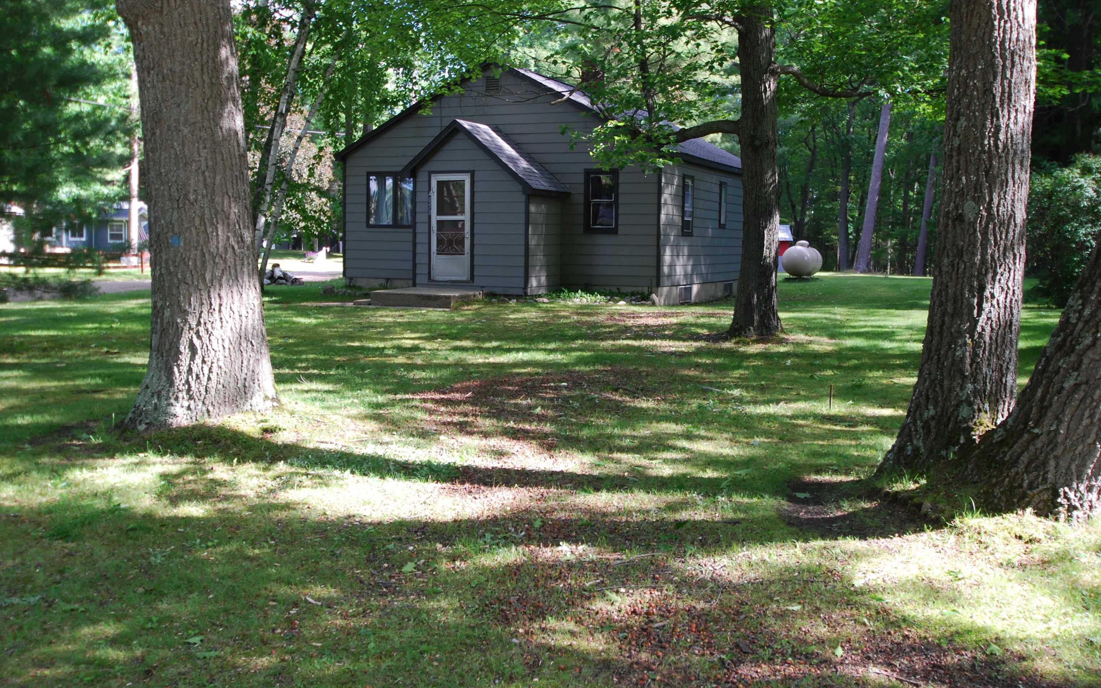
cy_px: 340
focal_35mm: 37
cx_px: 549
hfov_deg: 52.8
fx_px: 1110
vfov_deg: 34.4
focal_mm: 24
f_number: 4.5
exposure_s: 1/80
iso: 200
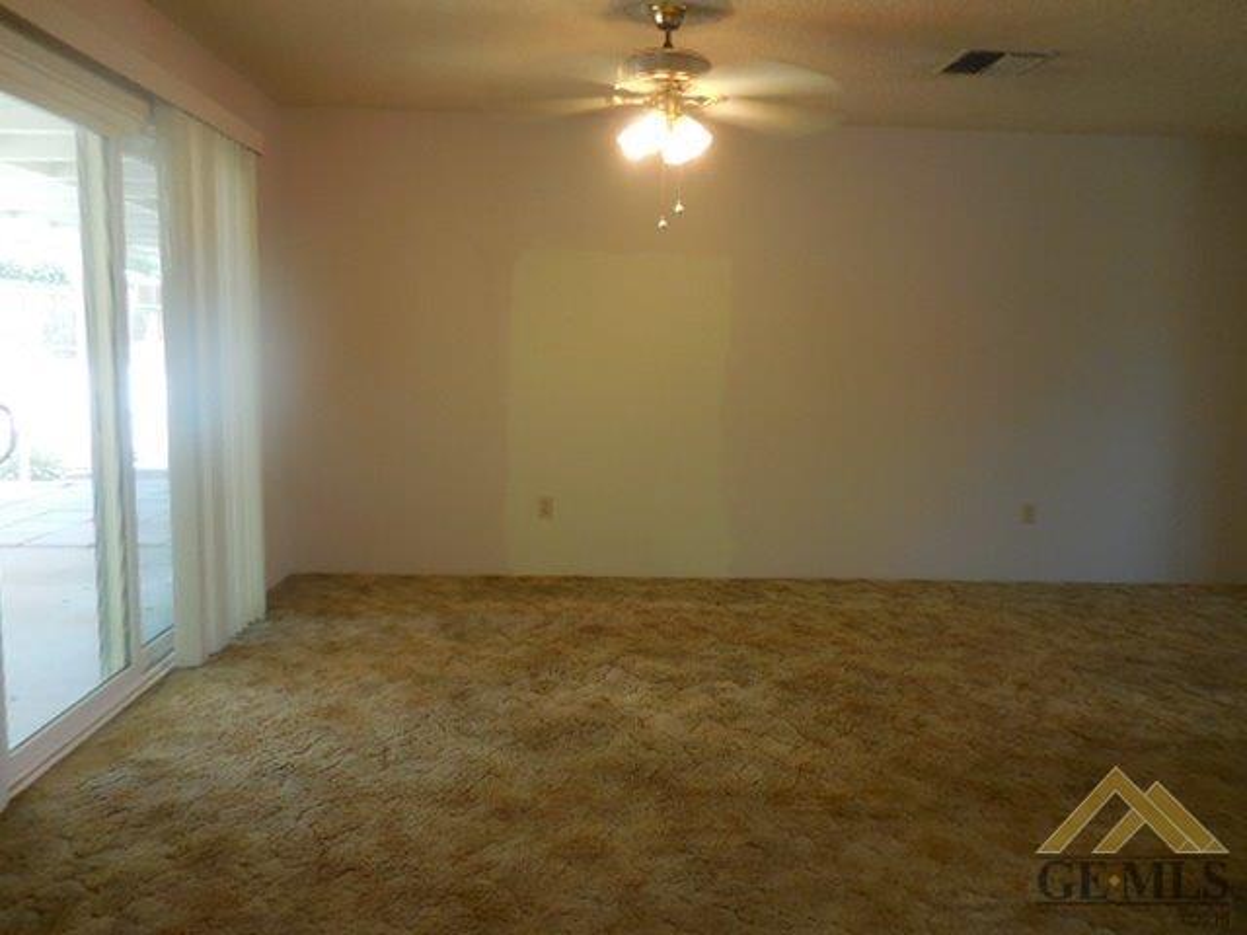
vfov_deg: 54.9
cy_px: 468
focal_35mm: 25
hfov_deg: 69.4
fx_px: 901
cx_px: 624
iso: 160
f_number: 3.3
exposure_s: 1/30
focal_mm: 4.5
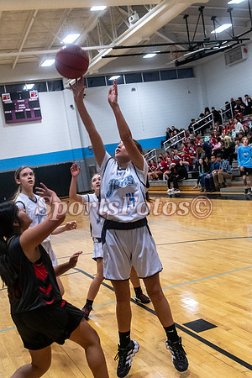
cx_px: 126
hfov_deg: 28.1
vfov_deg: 41.1
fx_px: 504
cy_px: 189
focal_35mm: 48
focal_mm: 32
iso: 4000
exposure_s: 1/500
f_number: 4
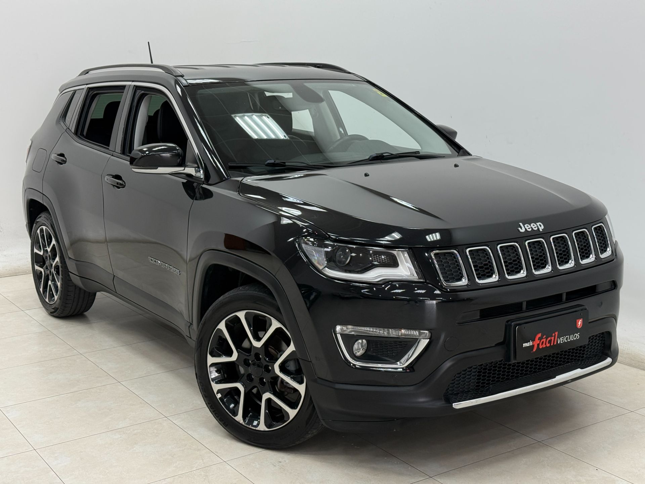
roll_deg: +0.8
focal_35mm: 48
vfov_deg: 30.3
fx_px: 894
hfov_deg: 39.7
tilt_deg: -10.4
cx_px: 322
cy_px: 242
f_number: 1.78
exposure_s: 1/120
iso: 160
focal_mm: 6.76
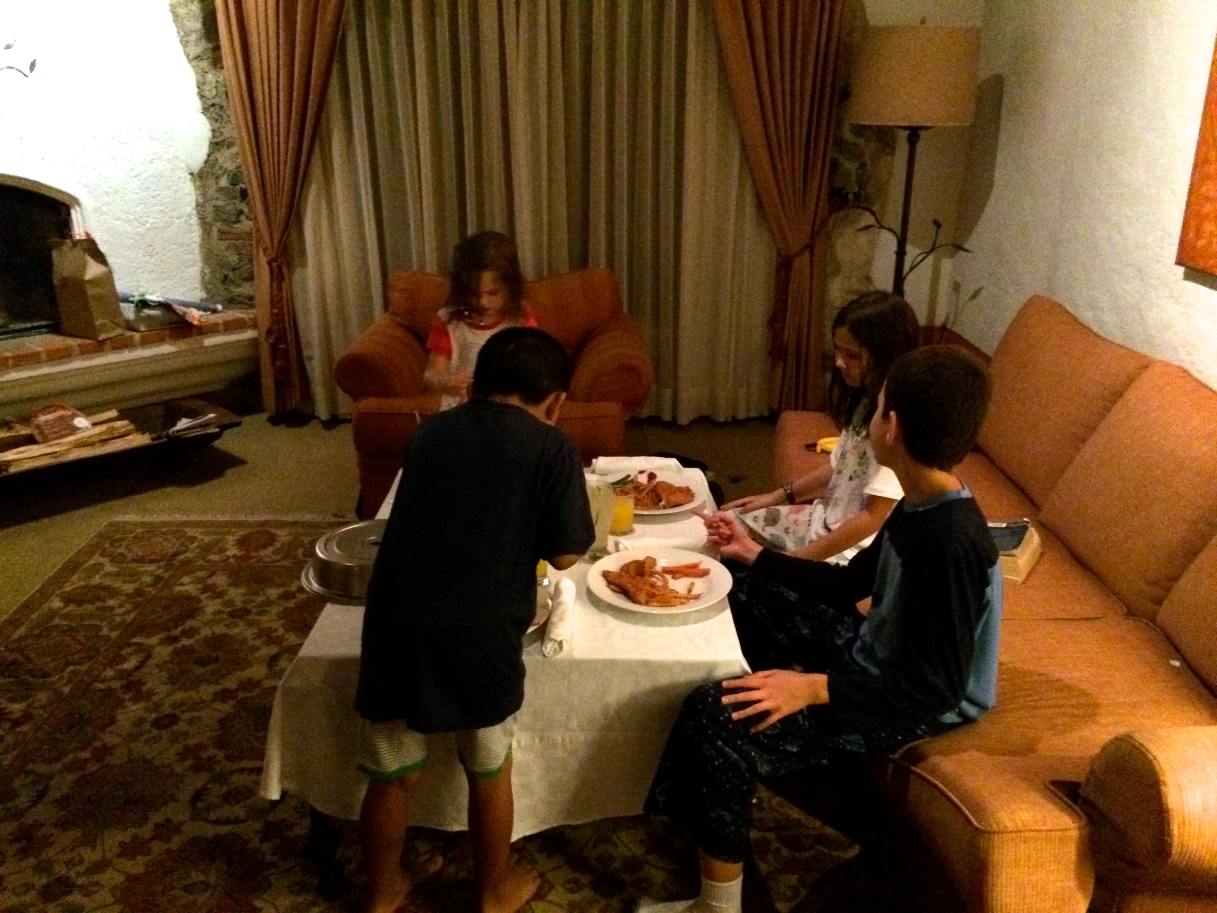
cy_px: 456
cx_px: 608
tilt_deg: -18.7
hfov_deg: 61.7
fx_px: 1020
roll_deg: -0.7
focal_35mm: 29
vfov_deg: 48.2
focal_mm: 4.15
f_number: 2.2
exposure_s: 1/15
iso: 800
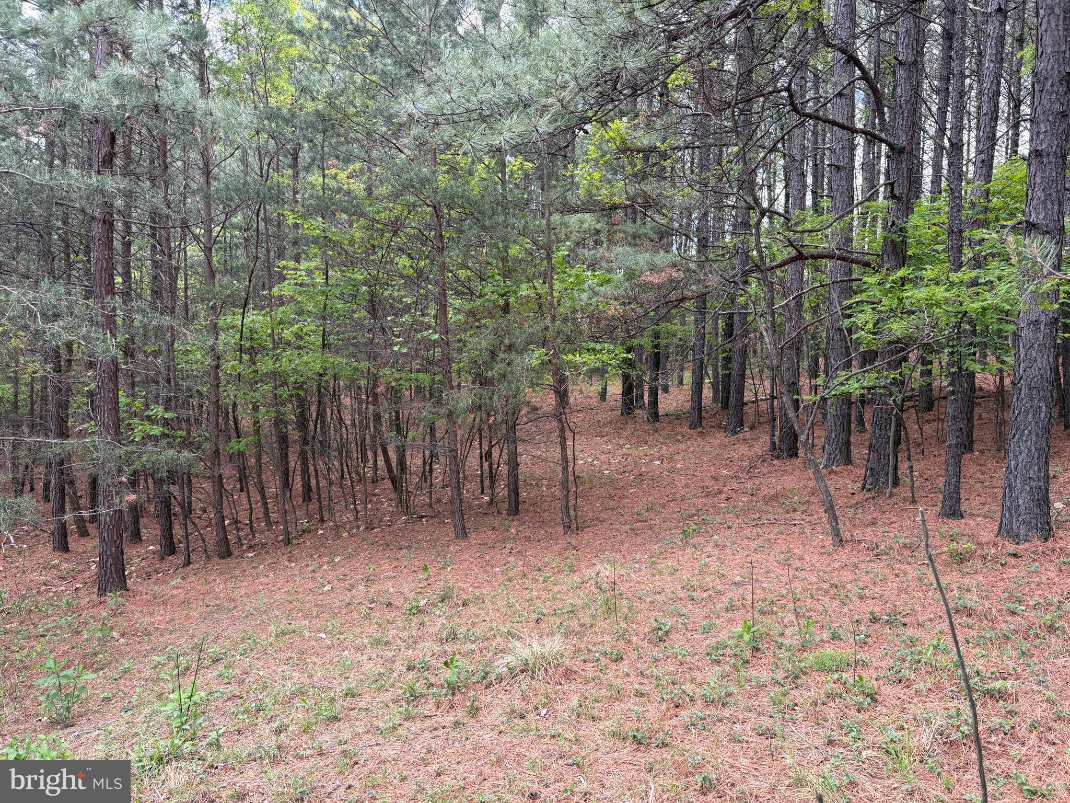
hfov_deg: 67.3
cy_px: 402
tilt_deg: +1.2
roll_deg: -3.4
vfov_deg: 53.1
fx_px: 804
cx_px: 535
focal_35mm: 26
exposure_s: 1/203
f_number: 1.6
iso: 40
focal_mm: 5.96
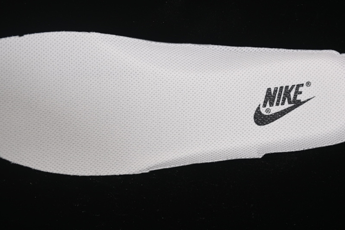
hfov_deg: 27.0
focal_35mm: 75
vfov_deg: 18.2
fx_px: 719
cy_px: 115
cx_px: 172
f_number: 7.1
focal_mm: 50
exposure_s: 1/80
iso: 160
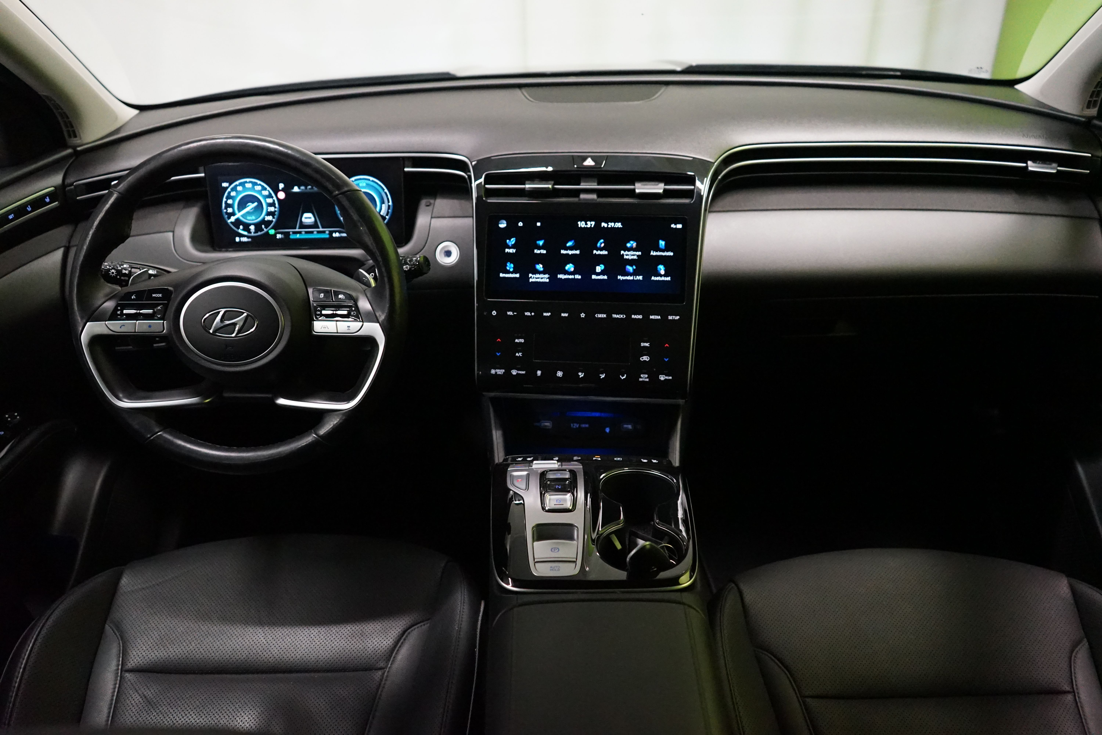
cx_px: 551
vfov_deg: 46.4
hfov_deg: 65.5
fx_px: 857
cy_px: 368
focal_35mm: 28
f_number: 3.5
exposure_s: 1/80
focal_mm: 28
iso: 6400
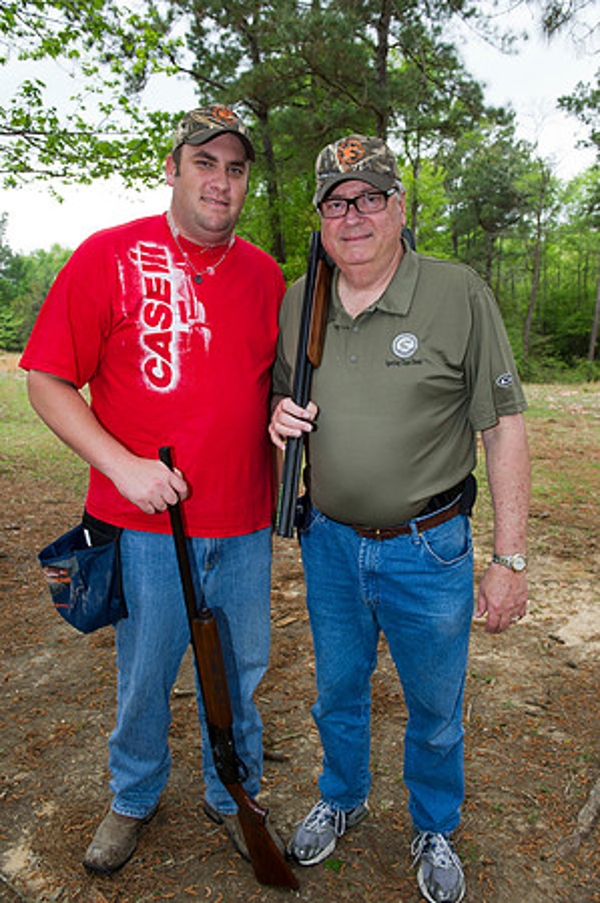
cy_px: 452
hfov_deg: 47.8
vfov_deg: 67.4
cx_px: 300
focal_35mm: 27
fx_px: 677
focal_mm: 27
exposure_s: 1/200
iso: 400
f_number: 6.3
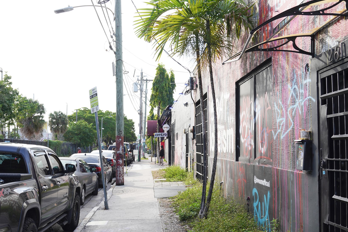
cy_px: 134
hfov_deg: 44.4
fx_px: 425
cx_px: 155
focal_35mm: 44
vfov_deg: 30.5
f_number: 10
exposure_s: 1/100
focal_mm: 36
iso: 200
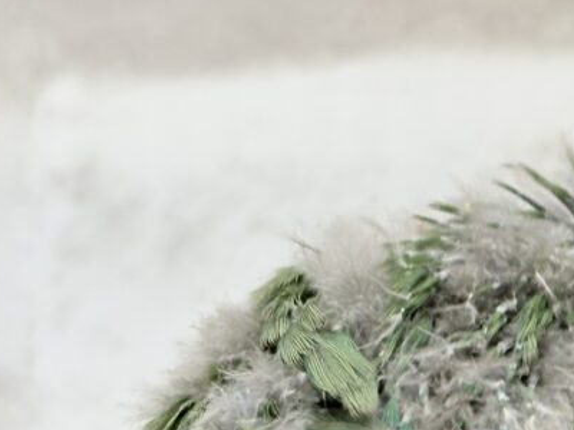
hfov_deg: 12.3
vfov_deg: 9.5
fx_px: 2587
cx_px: 751
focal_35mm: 156
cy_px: 241
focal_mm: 5.96
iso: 40
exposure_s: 1/50
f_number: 1.6
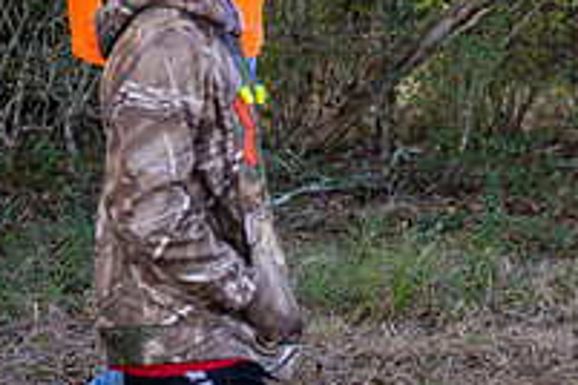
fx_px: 3243
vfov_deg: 6.8
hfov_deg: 10.1
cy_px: -32
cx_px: 515
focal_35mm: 202
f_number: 5
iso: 200
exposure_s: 1/160
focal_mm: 70
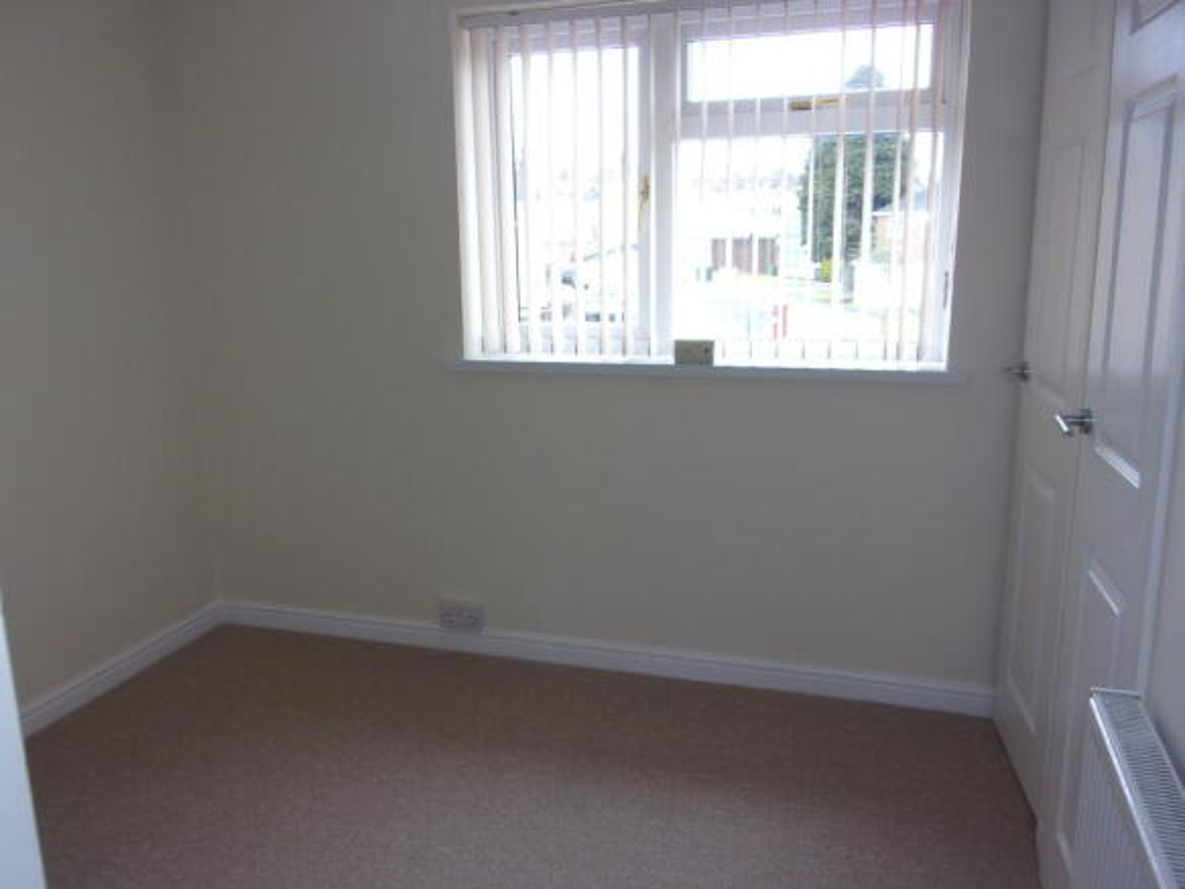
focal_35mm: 28
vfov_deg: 49.7
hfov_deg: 63.5
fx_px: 958
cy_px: 444
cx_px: 592
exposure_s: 1/34
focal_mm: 5.1
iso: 84
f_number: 3.9
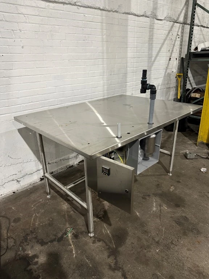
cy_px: 140
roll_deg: +0.1
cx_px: 104
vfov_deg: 71.6
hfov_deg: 56.8
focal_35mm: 24
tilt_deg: -20.9
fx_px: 193
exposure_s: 1/60
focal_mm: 6.86
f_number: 1.78
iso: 200
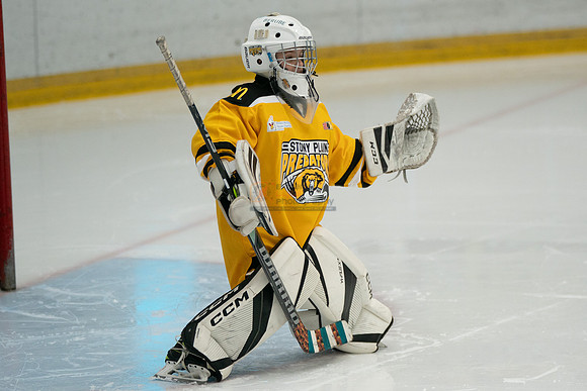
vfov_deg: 5.7
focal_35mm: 242
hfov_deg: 8.5
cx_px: 357
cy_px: 204
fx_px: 3945
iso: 2500
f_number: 3.2
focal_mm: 176
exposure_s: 1/2000
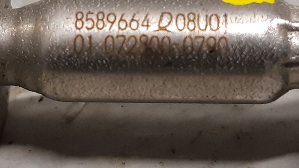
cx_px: 122
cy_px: 26
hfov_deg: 37.7
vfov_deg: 21.5
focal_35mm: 55
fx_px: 436
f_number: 1.7
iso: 160
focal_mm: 3.93
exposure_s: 1/50
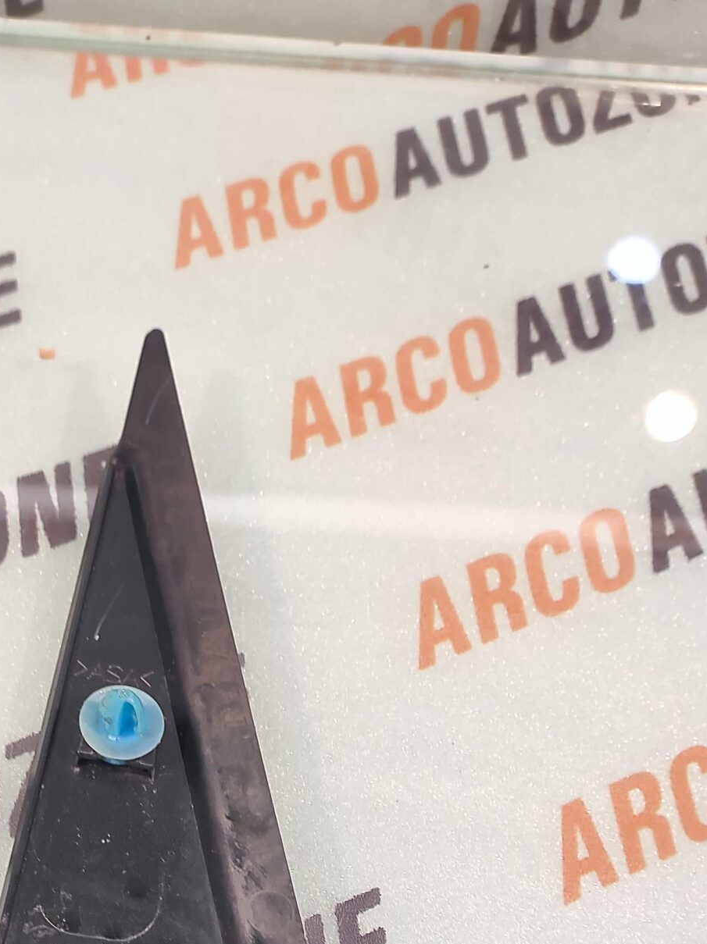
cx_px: 169
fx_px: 982
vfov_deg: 44.4
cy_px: 924
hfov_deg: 38.5
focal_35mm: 36
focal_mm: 4.74
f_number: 1.79
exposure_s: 1/33
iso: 212
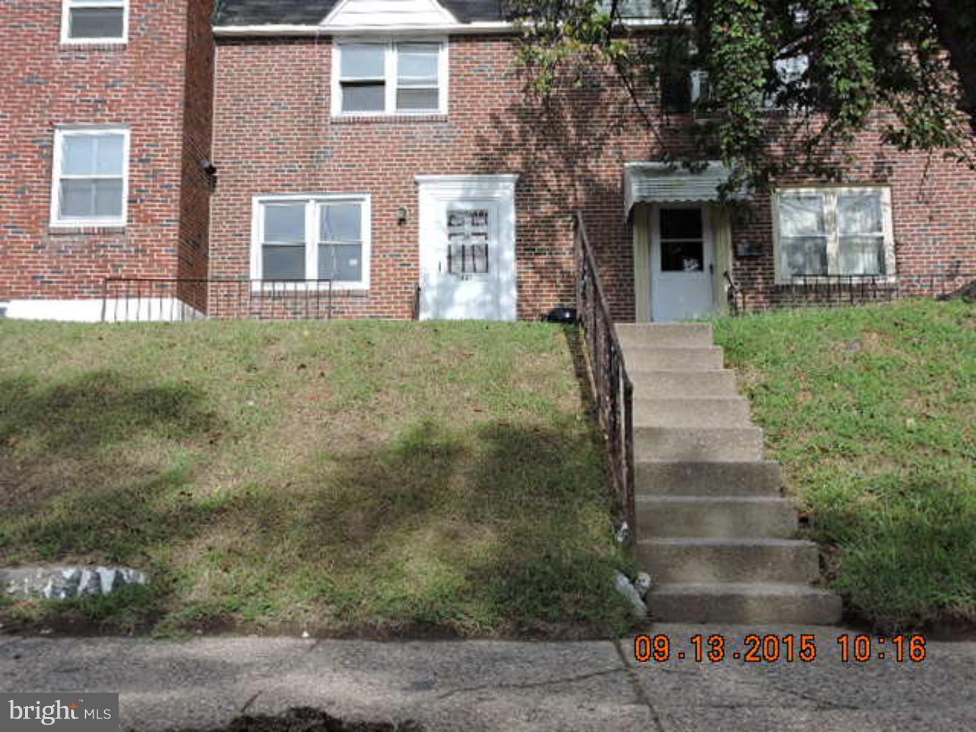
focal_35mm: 33
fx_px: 930
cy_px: 366
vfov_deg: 42.9
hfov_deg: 55.4
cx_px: 488
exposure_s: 1/800
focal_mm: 5.9
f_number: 3.6
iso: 100
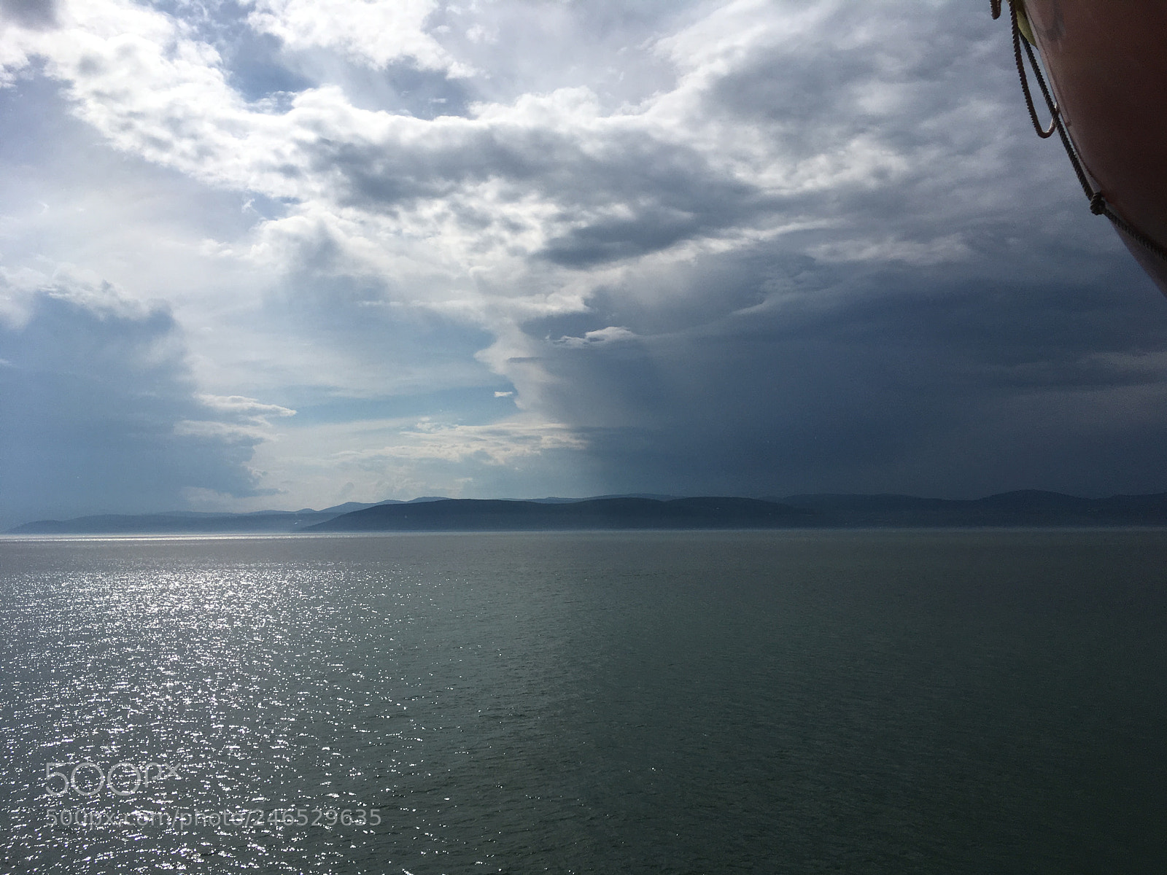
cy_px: 438
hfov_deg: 61.7
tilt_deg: +4.7
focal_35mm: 29
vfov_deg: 48.2
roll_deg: +0.3
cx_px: 584
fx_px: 978
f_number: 2.2
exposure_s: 1/9615
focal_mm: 4.15
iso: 25
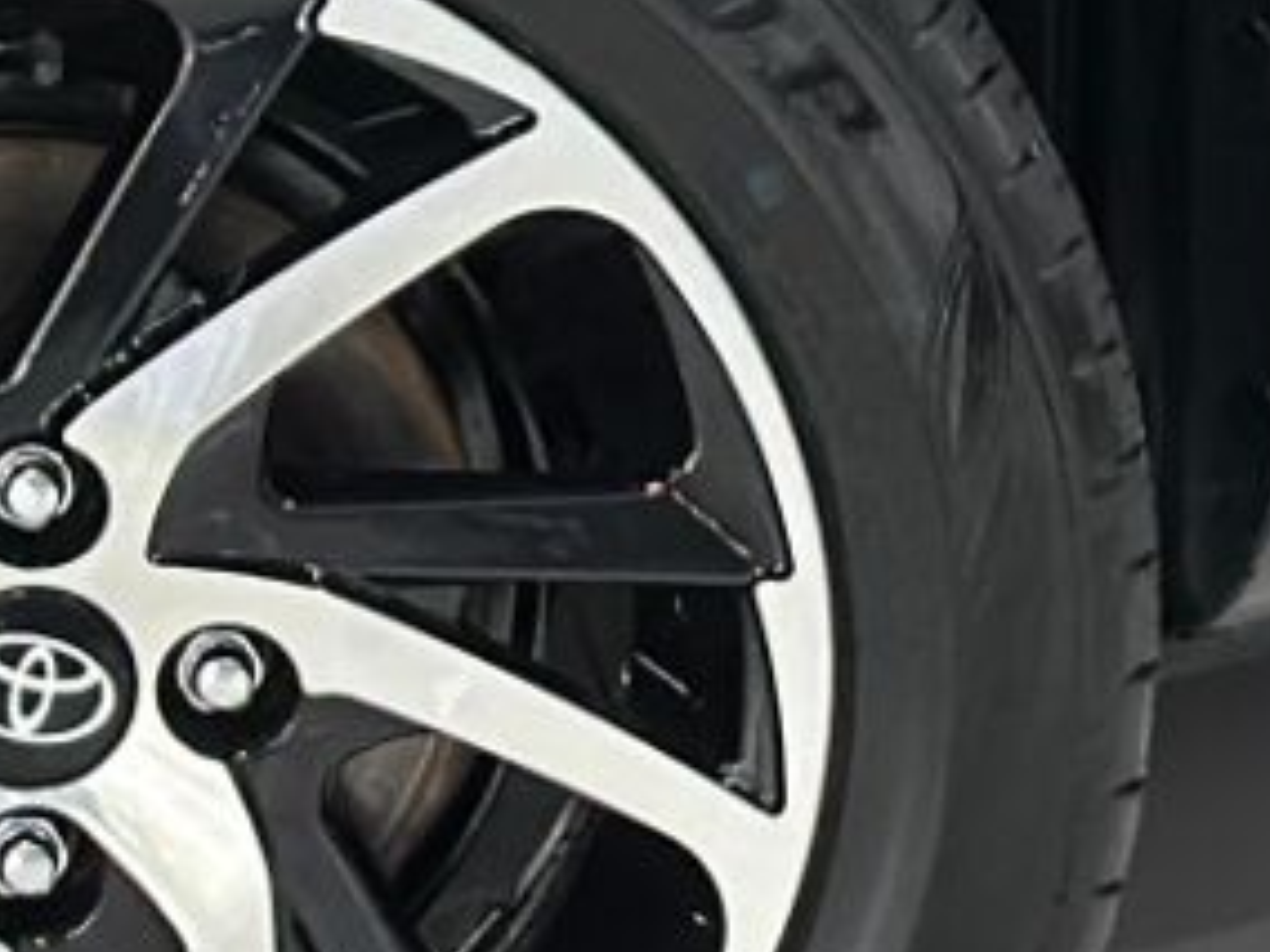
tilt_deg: -12.4
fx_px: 11924
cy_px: -594
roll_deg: -0.9
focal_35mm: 325
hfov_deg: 6.0
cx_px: -827
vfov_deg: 4.5
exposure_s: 1/120
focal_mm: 6.86
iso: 250
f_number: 1.78
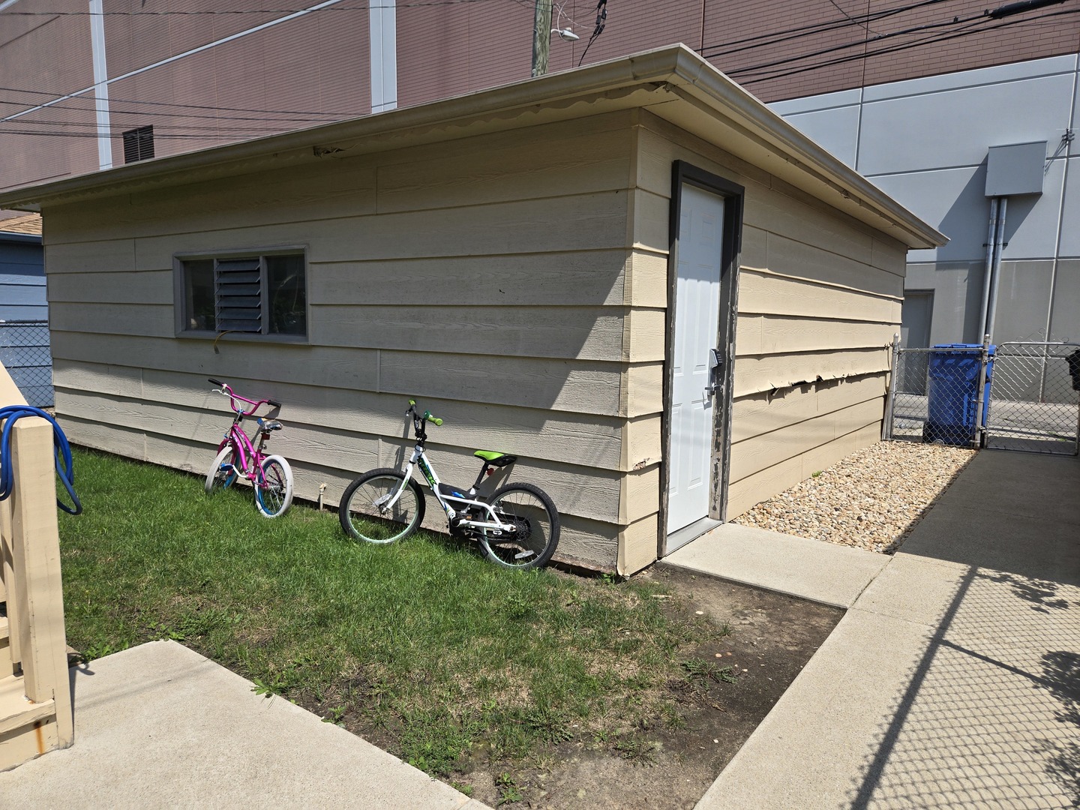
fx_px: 718
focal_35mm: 23
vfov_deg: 58.9
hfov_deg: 73.9
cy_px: 405
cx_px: 540
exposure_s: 1/2180
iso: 25
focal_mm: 5.4
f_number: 1.8
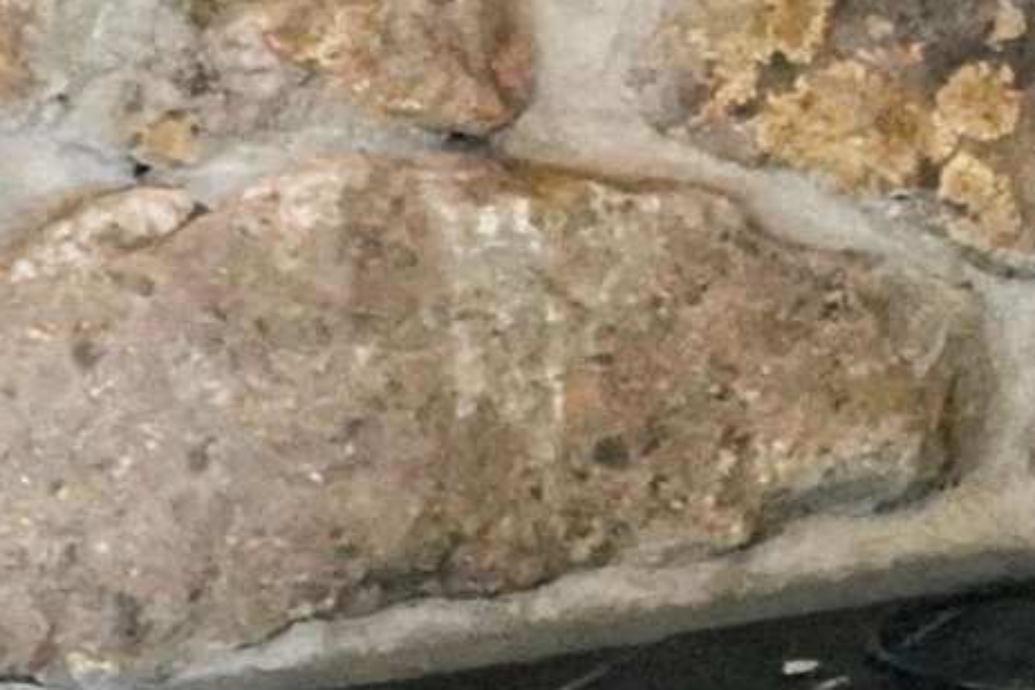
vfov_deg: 4.7
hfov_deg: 7.0
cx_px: 2072
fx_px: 8222
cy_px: -576
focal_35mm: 286
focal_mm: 43
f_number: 4.5
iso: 12800
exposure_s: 1/160
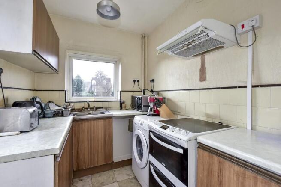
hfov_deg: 100.4
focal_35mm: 15
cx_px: 140
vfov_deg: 77.4
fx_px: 117
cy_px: 94
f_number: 8
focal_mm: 10
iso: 640
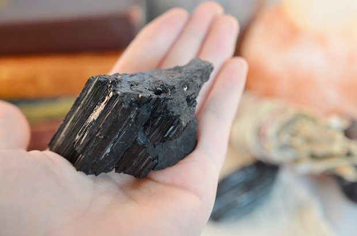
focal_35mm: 60
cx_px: 178
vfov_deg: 22.5
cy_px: 118
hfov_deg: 33.5
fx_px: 593
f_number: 4
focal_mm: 40
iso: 800
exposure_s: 1/60
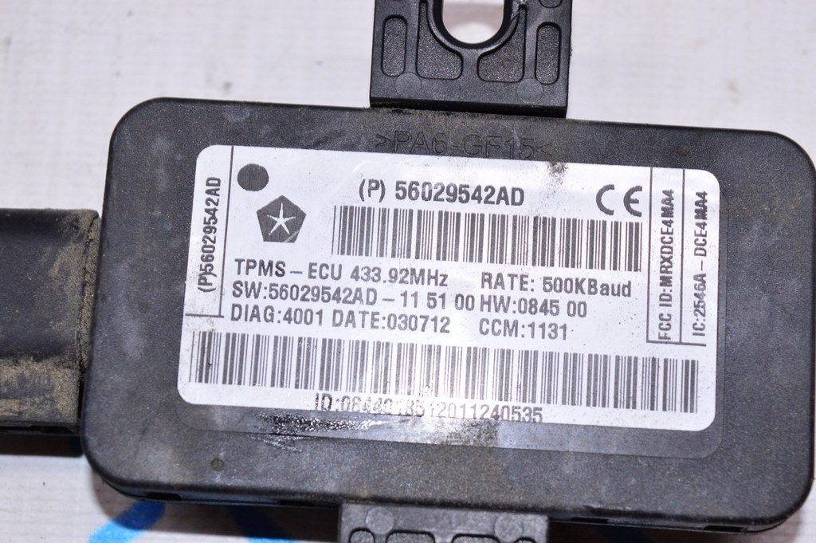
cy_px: 272
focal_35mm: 82
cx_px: 408
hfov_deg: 24.6
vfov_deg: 16.5
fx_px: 1868
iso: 1600
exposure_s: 1/160
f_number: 8
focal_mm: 55
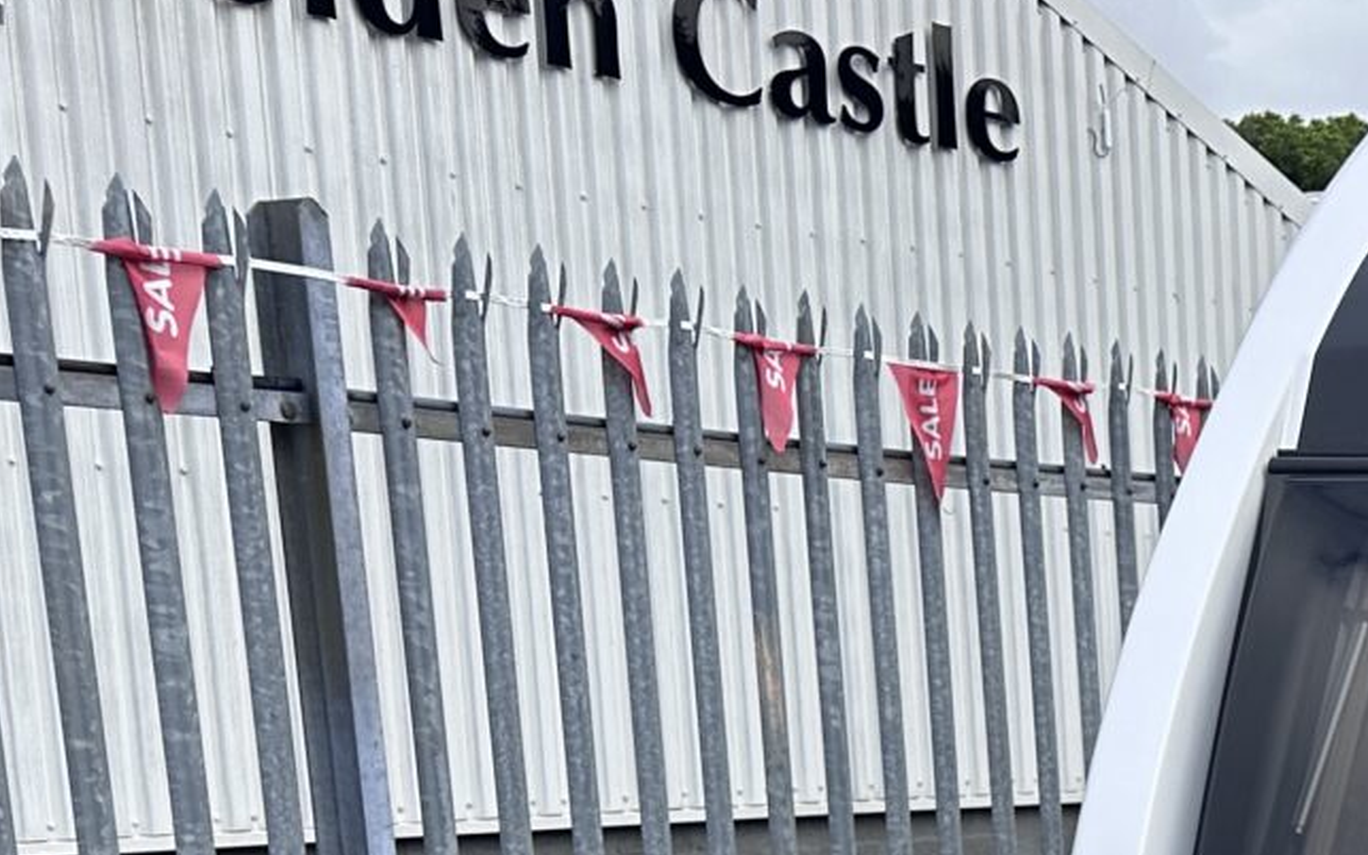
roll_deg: -0.5
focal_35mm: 81
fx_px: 3020
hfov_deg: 21.9
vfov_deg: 15.0
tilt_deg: -7.9
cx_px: 1953
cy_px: 1278
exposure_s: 1/2882
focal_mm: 6.86
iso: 80
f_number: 1.78
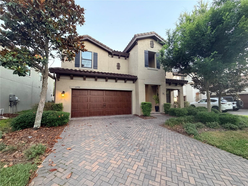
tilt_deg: +4.0
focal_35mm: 14
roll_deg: +1.2
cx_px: 124
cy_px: 93
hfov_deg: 102.1
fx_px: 100
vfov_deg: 85.7
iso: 320
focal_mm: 2.22
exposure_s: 1/67
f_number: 2.2
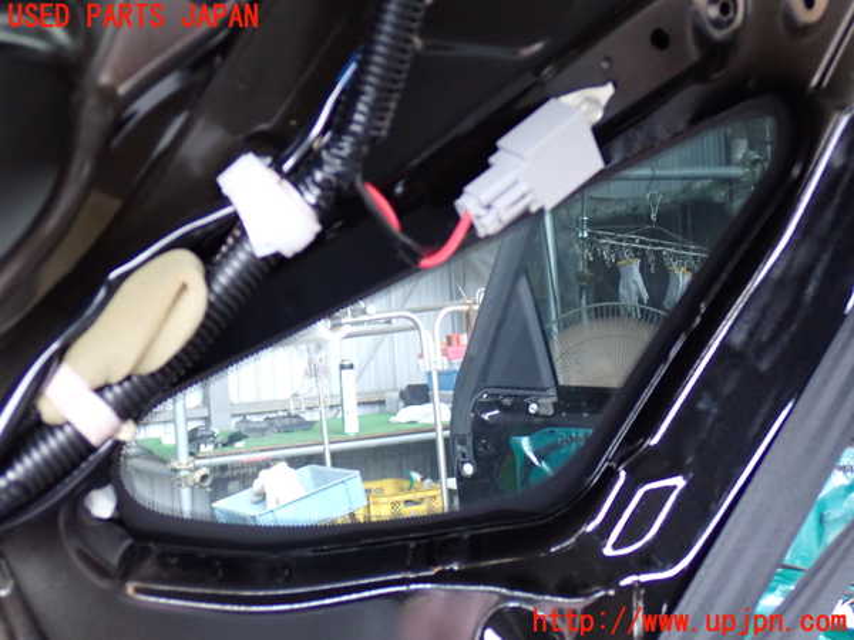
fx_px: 1160
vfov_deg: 30.9
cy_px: 320
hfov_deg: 40.4
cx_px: 427
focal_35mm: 47
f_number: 3.1
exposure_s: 1/50
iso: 800
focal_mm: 8.4
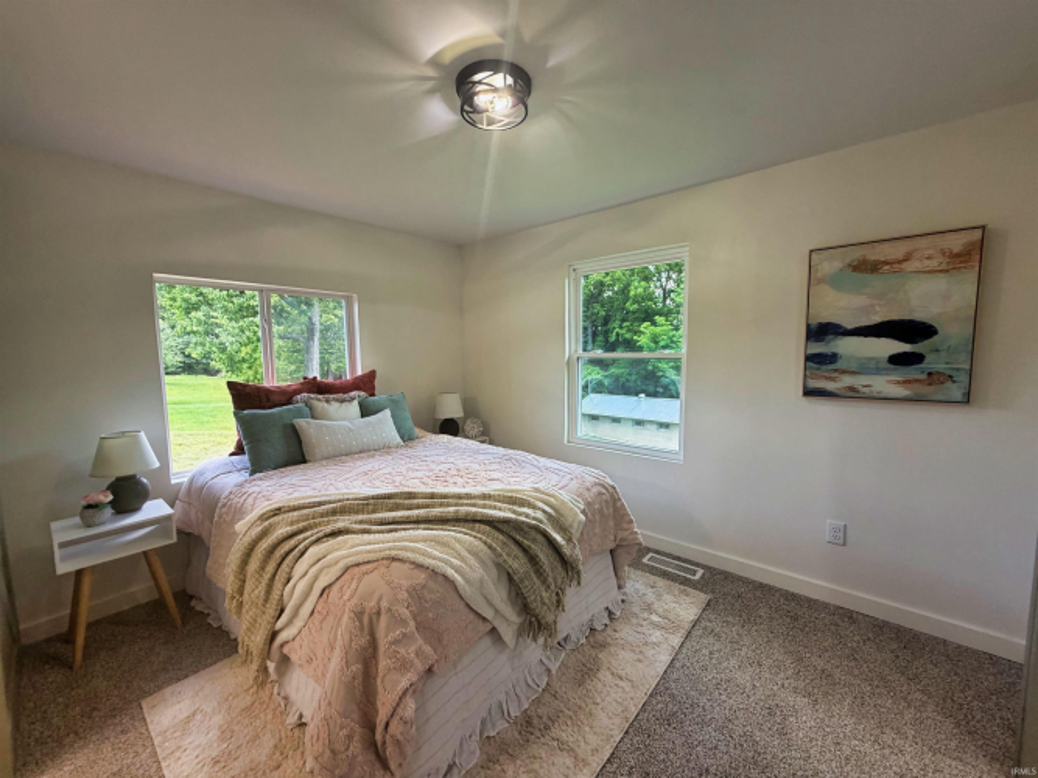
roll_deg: +0.8
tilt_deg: -5.4
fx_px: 420
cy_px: 389
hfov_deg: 102.1
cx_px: 519
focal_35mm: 14
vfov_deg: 85.7
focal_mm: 2.22
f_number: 2.2
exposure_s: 1/121
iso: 160
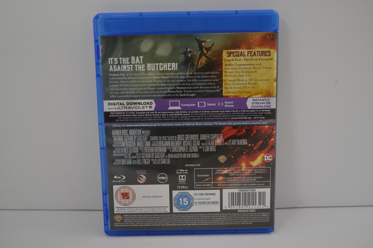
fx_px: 342
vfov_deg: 40.0
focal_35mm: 33
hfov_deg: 57.2
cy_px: 124
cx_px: 186
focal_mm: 22
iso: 400
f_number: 3.8
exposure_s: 1/15
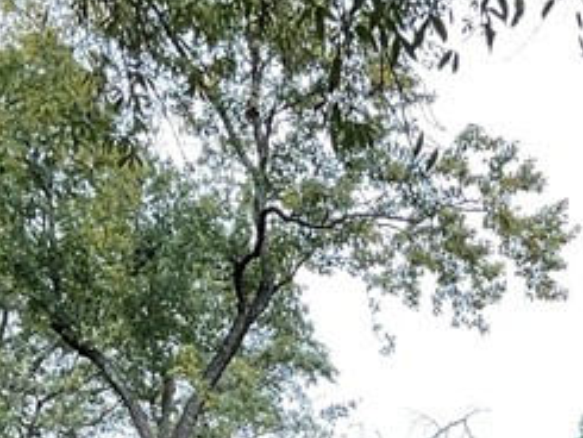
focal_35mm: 121
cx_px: 455
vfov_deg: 11.3
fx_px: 2039
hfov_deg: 16.2
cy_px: 826
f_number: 1.8
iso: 25
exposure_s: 1/120
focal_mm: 3
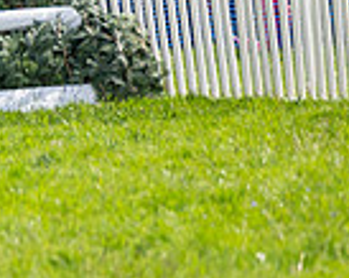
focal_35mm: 1301
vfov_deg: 1.2
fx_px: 13409
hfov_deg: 1.5
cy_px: -94
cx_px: -486
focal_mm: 280
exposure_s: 1/2000
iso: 200
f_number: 4
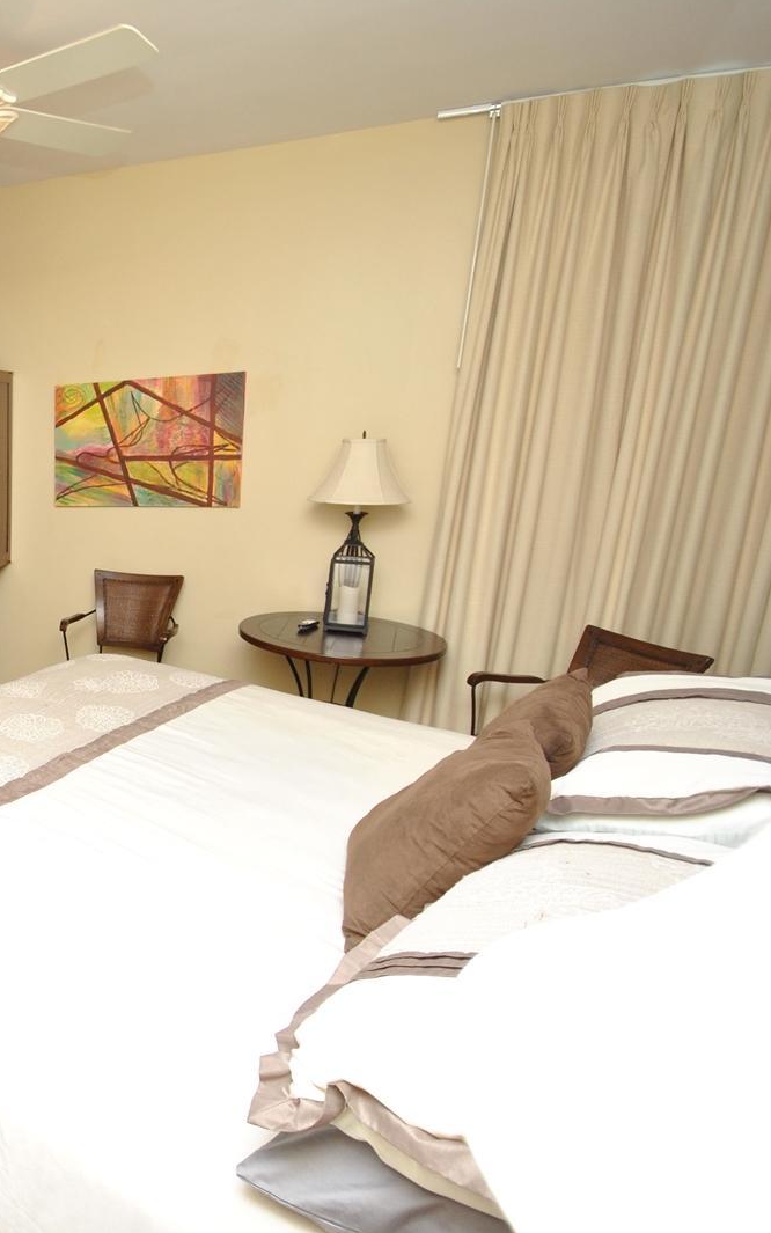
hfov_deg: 41.8
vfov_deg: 77.1
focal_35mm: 23
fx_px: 773
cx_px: -82
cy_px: 614
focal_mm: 10
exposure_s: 1/200
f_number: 5
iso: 400
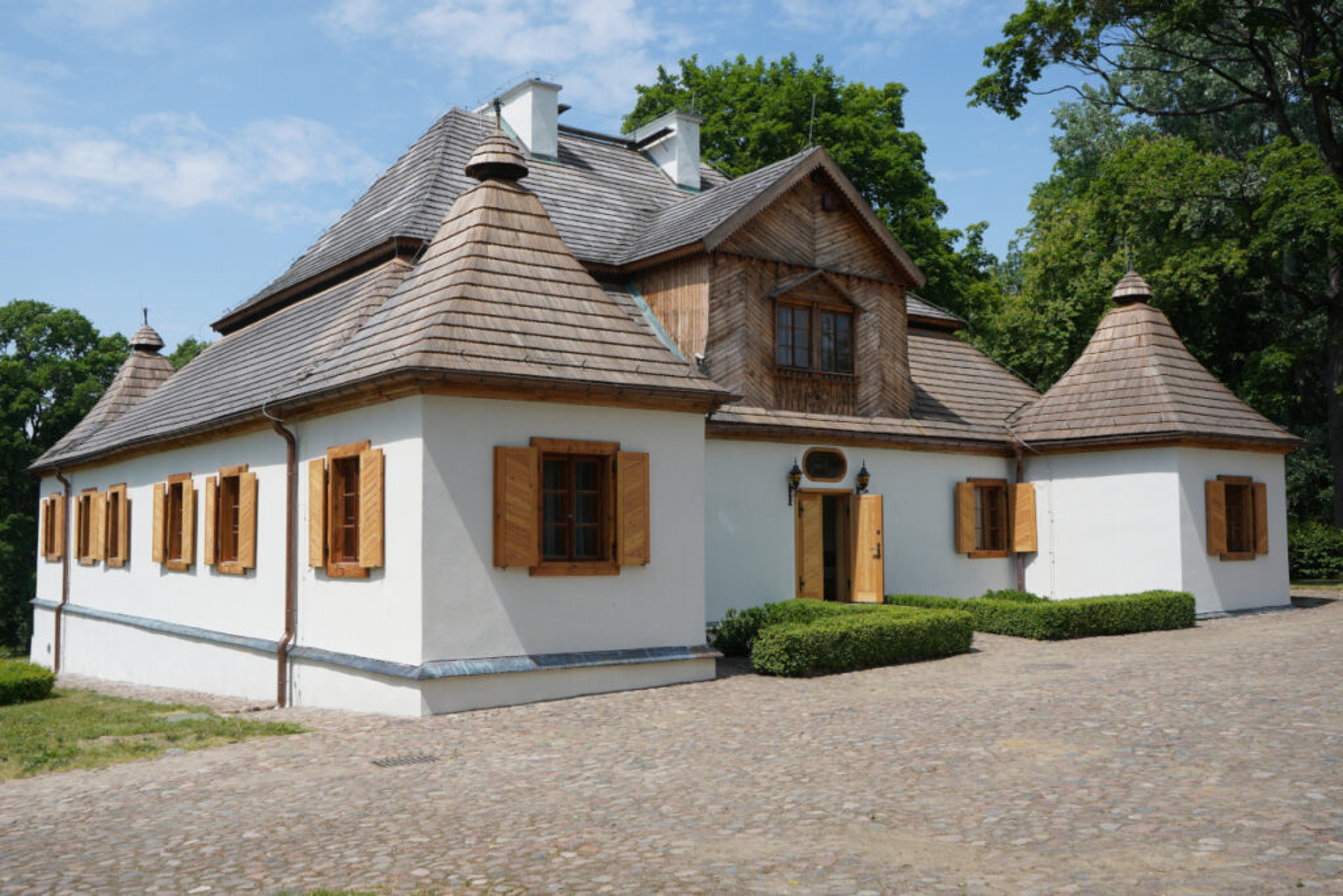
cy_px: 448
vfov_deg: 45.0
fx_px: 1082
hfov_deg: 63.7
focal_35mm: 29
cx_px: 672
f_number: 8
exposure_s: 1/1250
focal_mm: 29
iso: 400
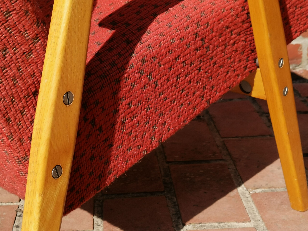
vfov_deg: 22.3
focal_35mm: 66
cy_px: 116
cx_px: 154
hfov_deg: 29.4
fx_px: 587
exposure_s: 1/2151
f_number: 1.8
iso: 50
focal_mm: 5.58
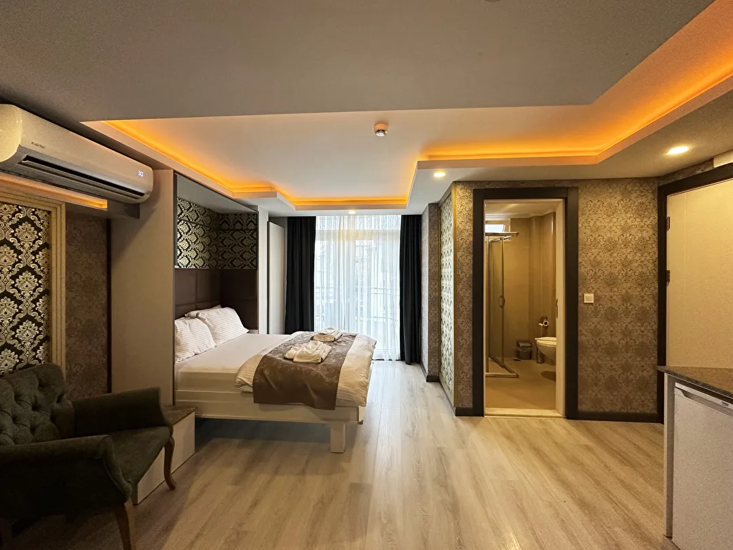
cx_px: 366
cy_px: 275
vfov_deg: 85.7
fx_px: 296
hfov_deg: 102.1
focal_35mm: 14
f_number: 2.2
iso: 250
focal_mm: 2.22
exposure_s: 1/100
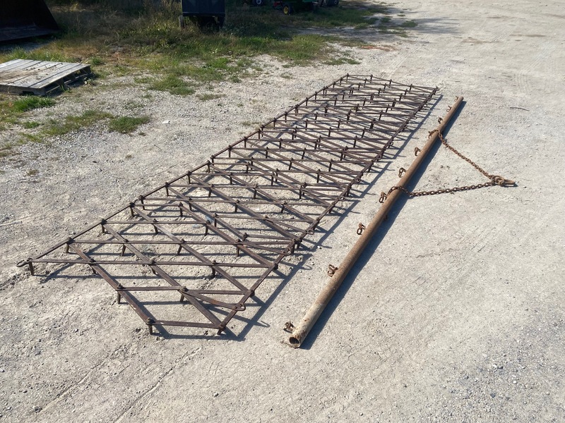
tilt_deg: -30.7
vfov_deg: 53.1
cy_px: 212
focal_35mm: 26
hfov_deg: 67.3
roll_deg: -0.7
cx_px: 282
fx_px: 424
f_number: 1.8
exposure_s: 1/2625
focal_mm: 4.25
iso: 32
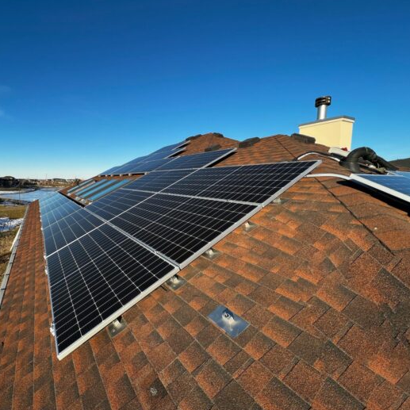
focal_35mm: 16
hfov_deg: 84.9
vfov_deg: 87.4
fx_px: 214
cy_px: 198
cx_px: 143
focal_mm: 1.57
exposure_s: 1/986
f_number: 1.8
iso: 32
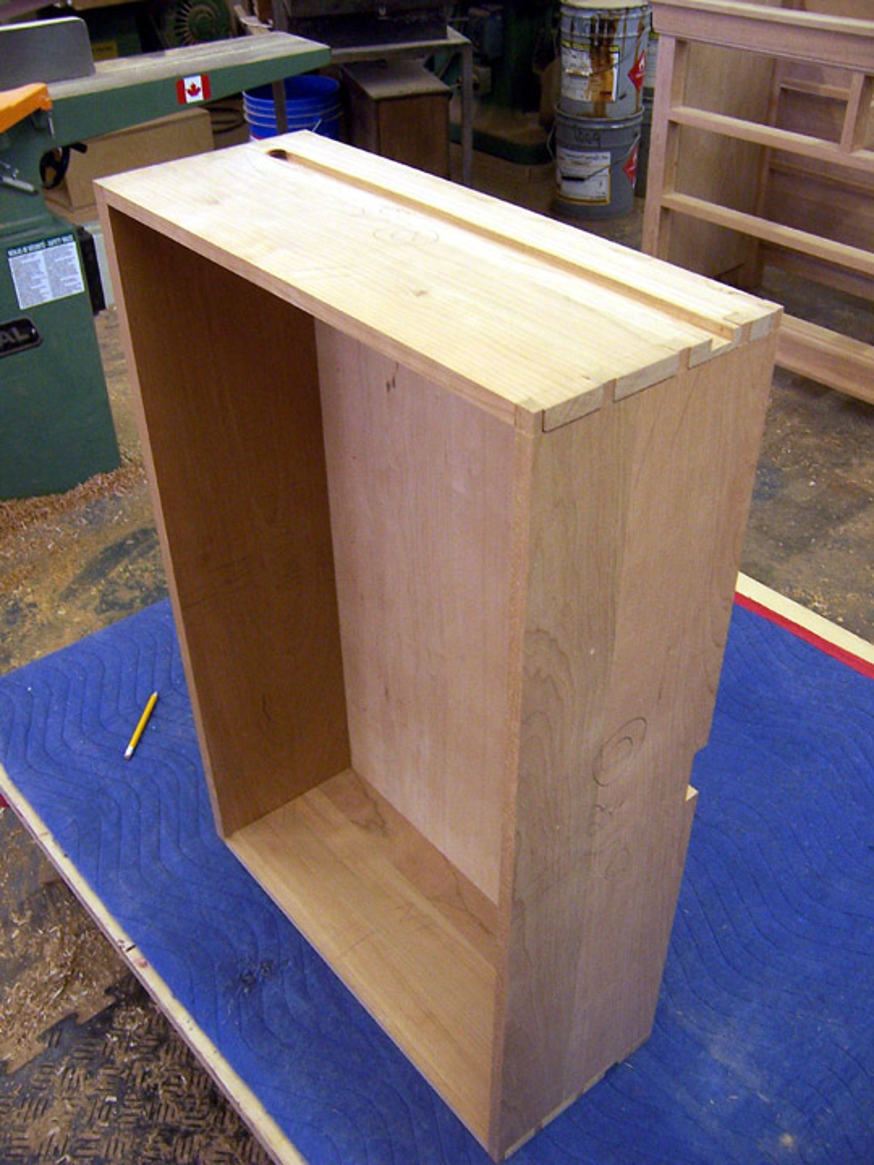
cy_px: 582
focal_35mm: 33
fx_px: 1111
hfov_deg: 42.9
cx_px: 437
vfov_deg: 55.4
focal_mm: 5.5
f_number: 3.4
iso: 140
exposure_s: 1/20
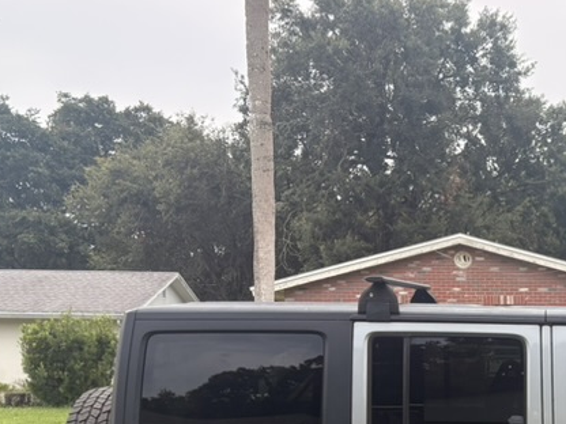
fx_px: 1046
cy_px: 462
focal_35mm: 64
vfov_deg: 21.8
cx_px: 611
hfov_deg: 27.8
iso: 50
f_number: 1.6
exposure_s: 1/2075
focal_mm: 5.96
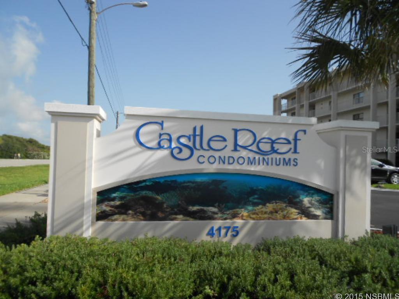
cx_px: 200
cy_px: 150
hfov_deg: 67.3
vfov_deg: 53.1
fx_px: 300
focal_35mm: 26
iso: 80
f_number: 3.2
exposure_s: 1/1250
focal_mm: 4.6
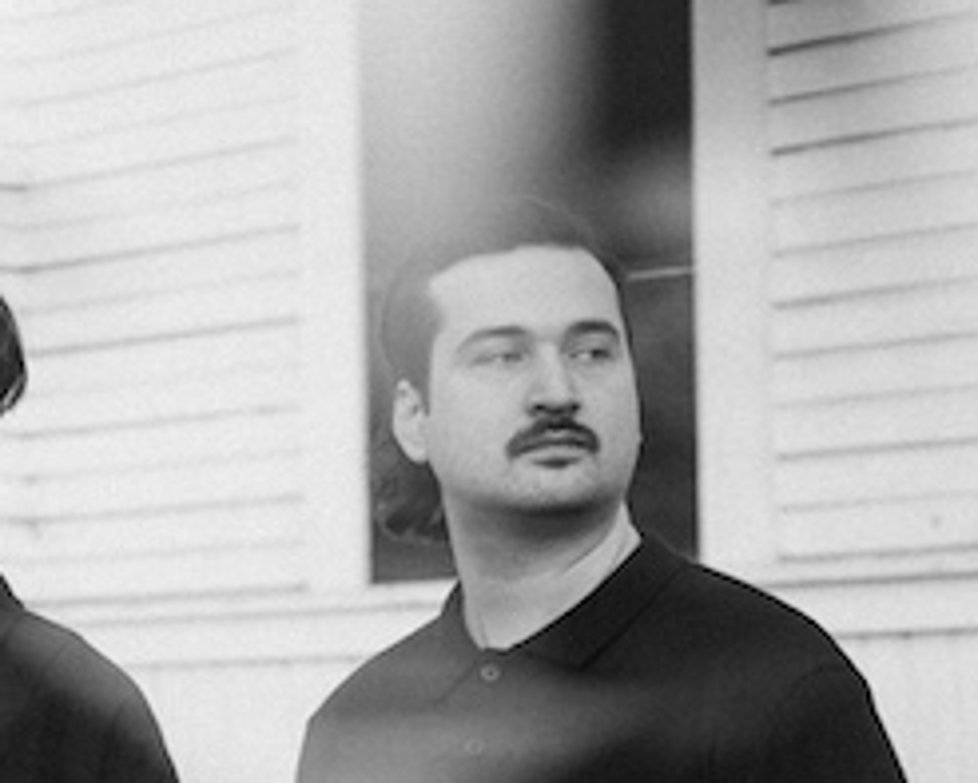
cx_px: -394
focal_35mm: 149
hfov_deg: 12.4
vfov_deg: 10.4
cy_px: 493
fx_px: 4315
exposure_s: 1/320
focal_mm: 52
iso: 200
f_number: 2.8
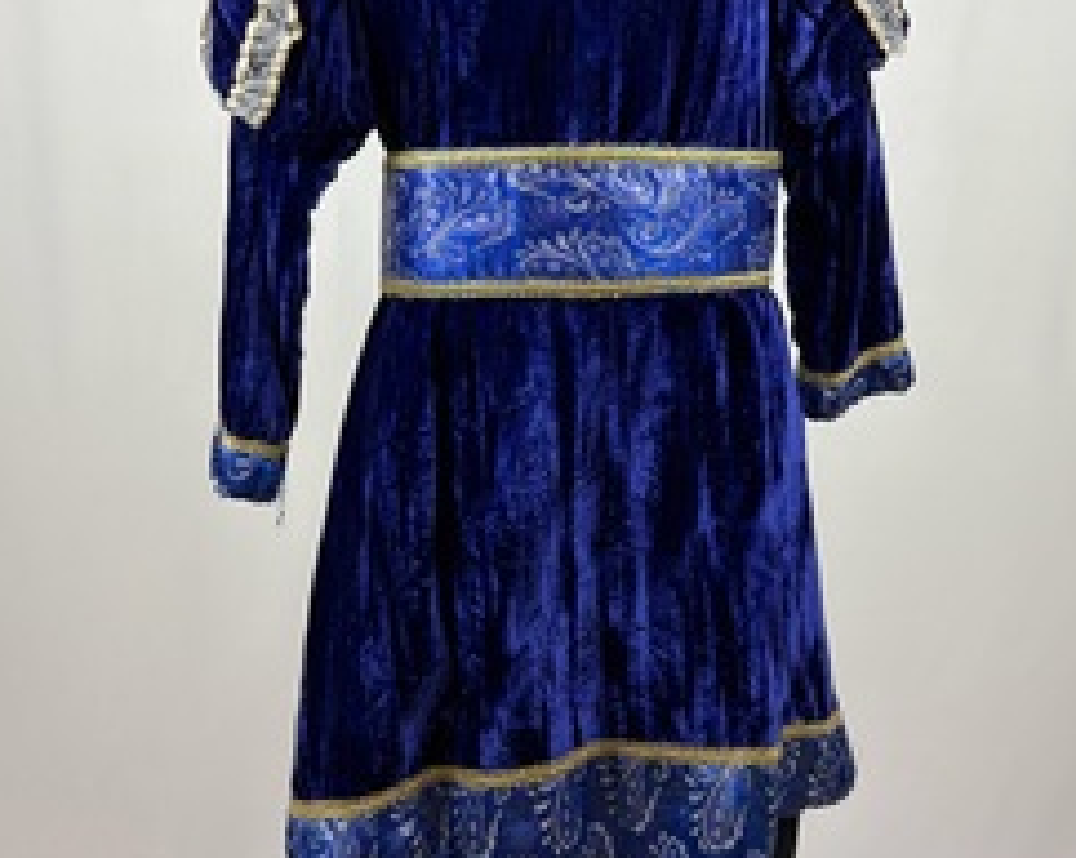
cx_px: 582
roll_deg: -0.4
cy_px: 302
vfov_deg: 35.3
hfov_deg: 43.8
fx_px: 1336
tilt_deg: -3.8
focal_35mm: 42
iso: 50
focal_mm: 5.96
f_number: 1.6
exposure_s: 1/120
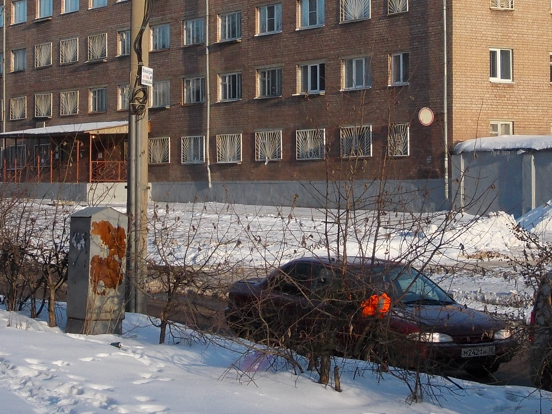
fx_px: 1674
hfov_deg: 18.7
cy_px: 69
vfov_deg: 14.0
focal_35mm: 105
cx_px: 245
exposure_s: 1/500
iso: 80
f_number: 3.6
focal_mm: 7.2
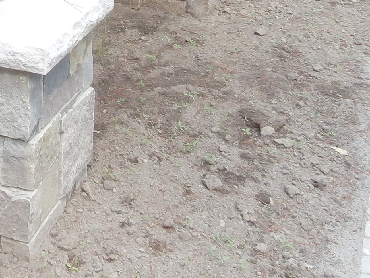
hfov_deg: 22.0
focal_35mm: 85
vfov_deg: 15.2
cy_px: -212
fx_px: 909
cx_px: -14
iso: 100
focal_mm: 4.2
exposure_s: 1/80
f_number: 3
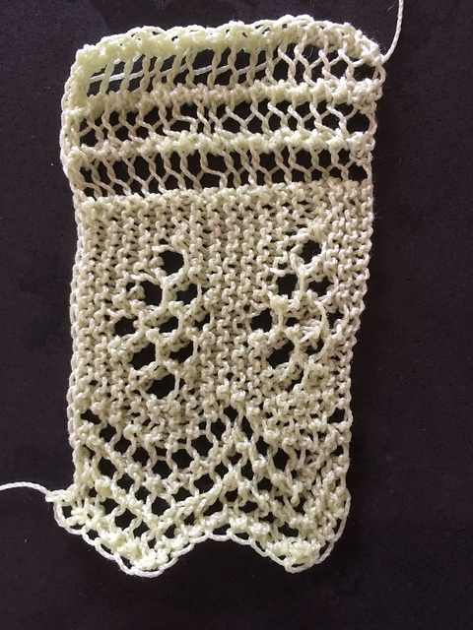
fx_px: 528
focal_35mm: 29
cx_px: 236
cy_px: 315
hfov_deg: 48.2
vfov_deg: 61.7
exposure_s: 1/30
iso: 125
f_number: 2.2
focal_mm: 4.15
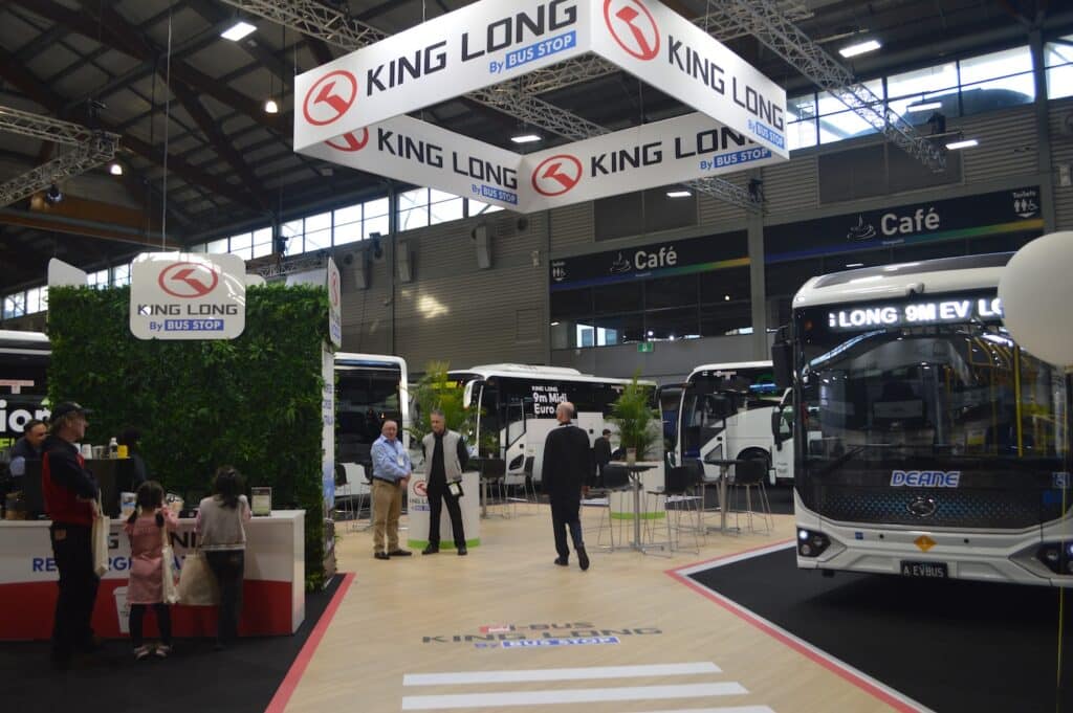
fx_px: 893
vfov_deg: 43.5
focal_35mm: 30
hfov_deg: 62.0
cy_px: 356
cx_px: 536
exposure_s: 1/100
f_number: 5
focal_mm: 20
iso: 400
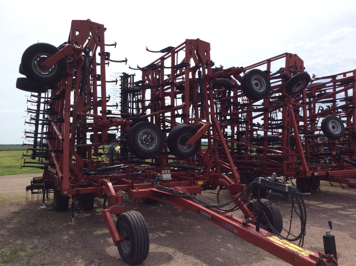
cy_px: 133
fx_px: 329
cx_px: 178
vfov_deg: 44.1
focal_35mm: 32
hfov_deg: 56.9
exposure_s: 1/2865
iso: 32
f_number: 2.4
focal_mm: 3.3
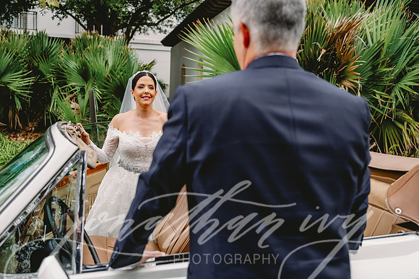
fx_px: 426
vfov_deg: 36.3
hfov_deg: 52.4
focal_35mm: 37
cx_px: 210
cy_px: 140
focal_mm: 30
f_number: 2.8
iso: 400
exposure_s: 1/640
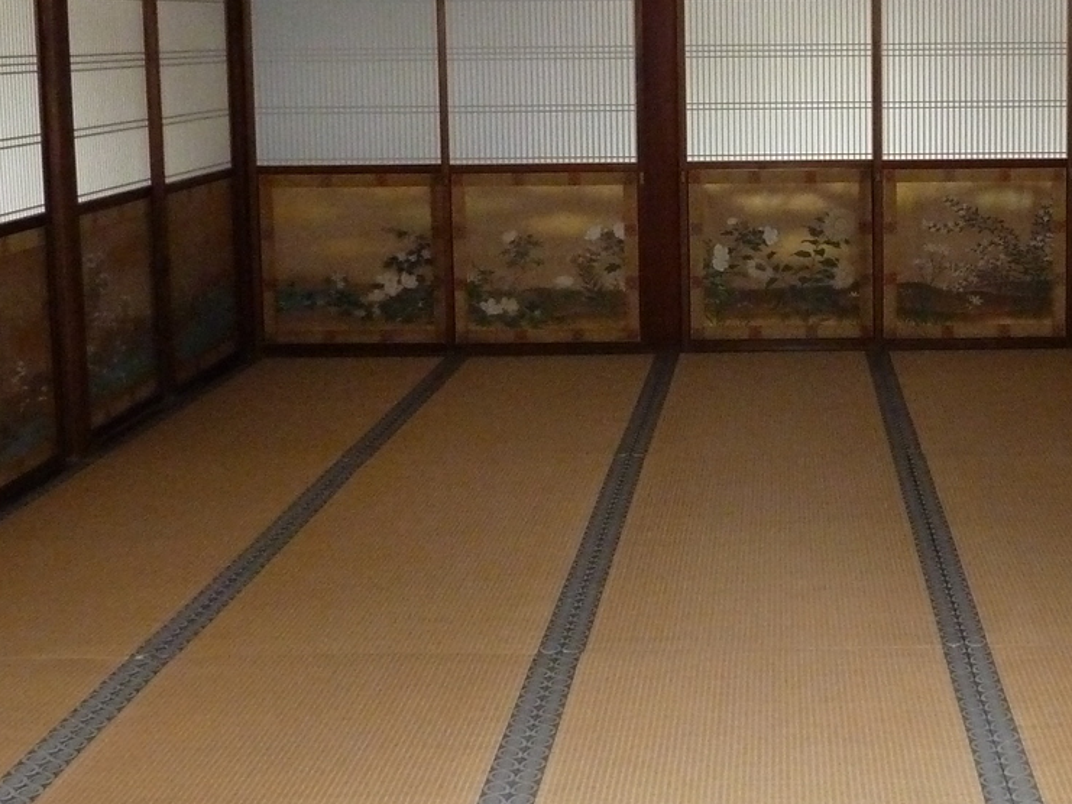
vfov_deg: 26.7
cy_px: 204
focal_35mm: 54
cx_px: 823
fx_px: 1673
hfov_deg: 34.7
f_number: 3.3
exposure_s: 1/60
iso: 500
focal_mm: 4.1
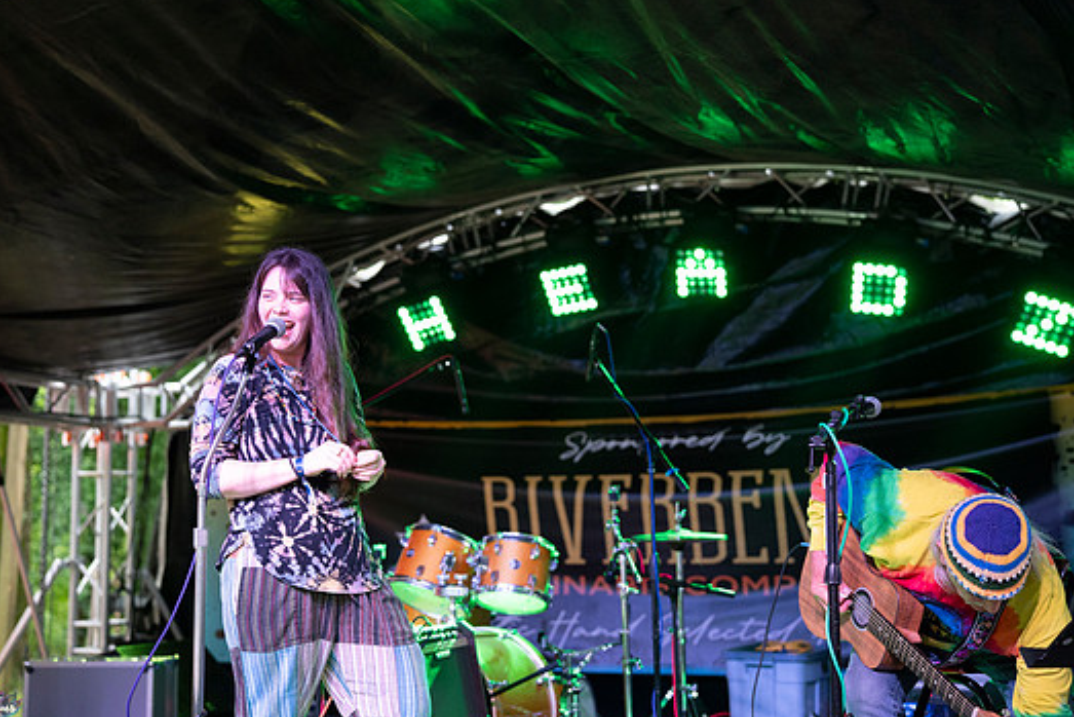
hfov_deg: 38.9
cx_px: 505
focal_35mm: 51
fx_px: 1522
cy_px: 369
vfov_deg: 26.5
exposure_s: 1/500
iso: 3200
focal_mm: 46
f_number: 2.2
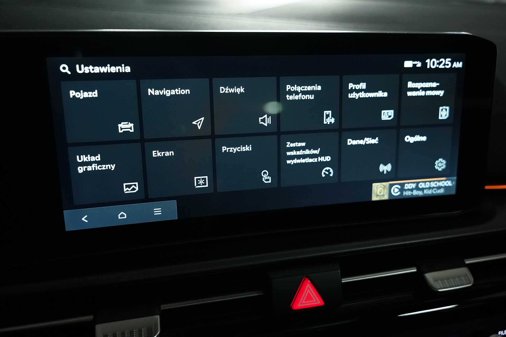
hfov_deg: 60.3
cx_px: 253
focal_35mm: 31
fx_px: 436
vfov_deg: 42.3
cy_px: 168
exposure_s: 1/30
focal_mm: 31
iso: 10000
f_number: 3.5
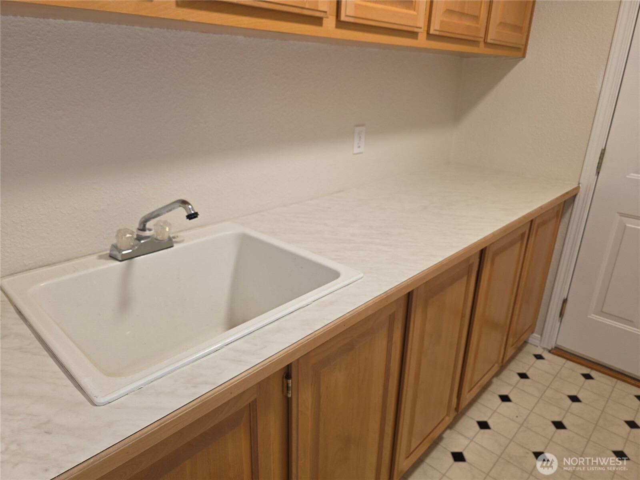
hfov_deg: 73.9
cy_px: 240
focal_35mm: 23
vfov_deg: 58.9
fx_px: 425
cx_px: 320
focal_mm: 6.3
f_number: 1.7
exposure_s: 1/24
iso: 500
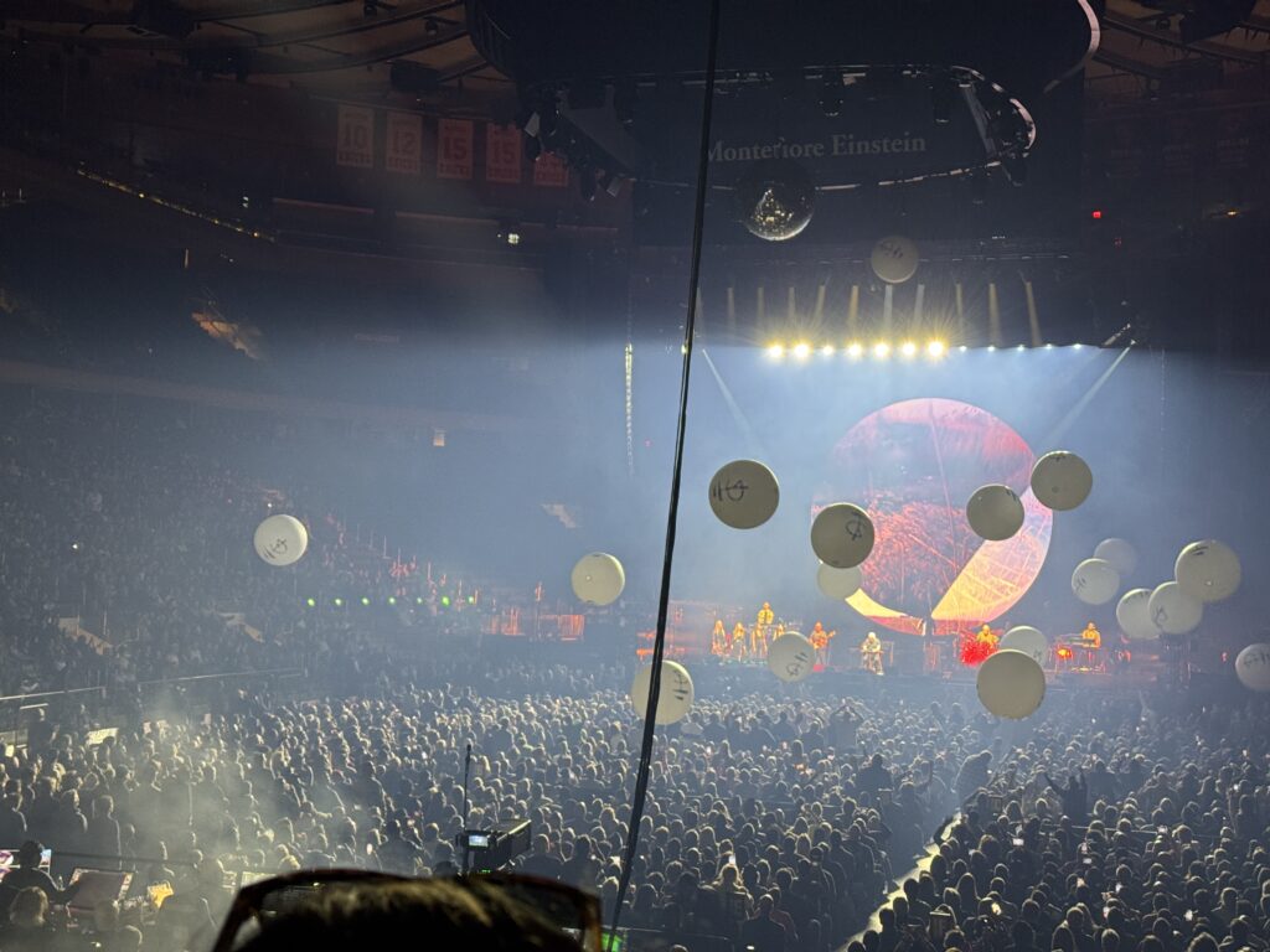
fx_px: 1761
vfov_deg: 30.3
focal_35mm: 48
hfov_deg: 39.7
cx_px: 635
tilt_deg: +3.7
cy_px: 476
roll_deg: -1.3
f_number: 1.78
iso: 250
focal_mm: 6.76
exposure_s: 1/60
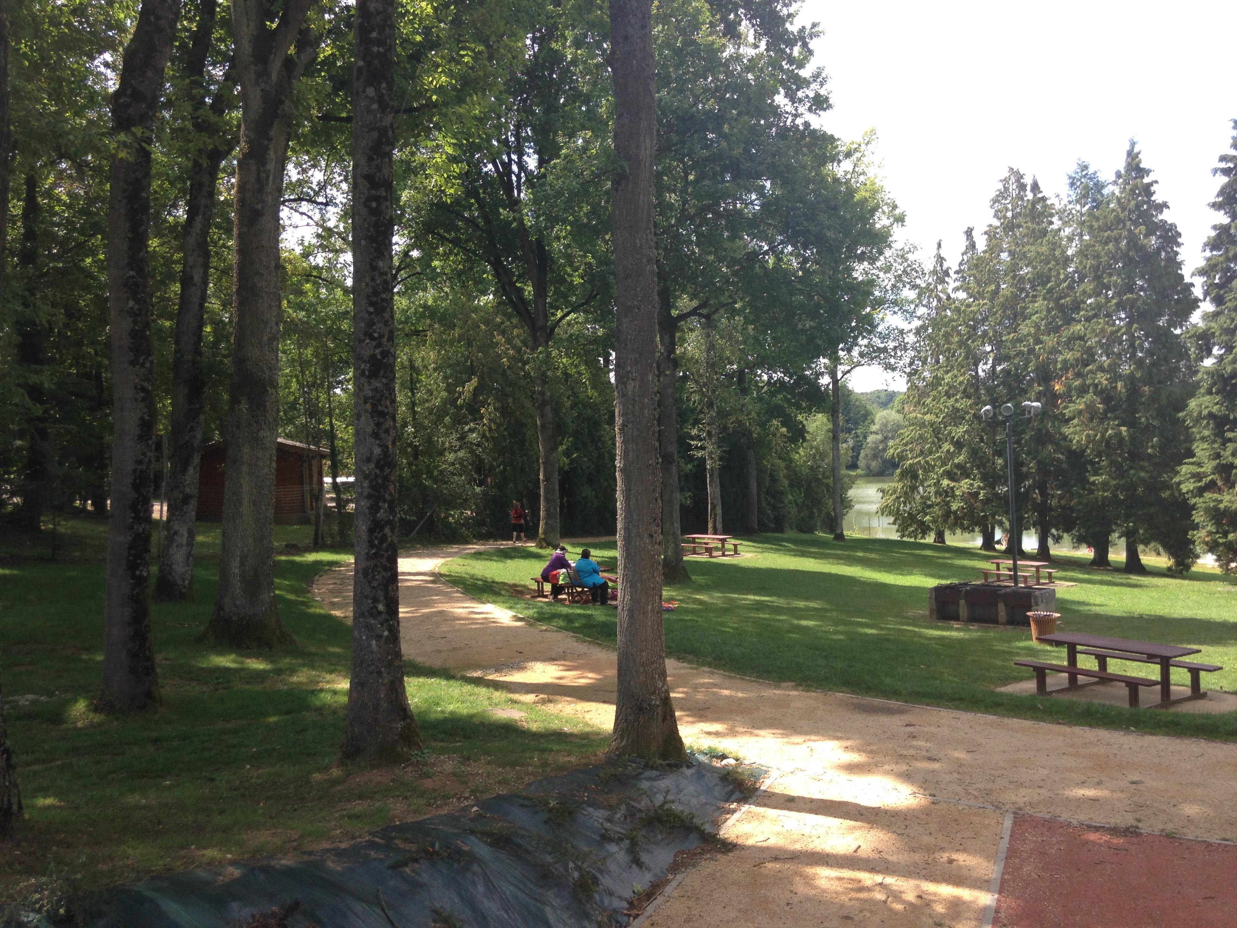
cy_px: 464
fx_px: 1179
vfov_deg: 42.9
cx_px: 618
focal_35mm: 33
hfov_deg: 55.4
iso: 50
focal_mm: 4.12
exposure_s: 1/417
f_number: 2.4
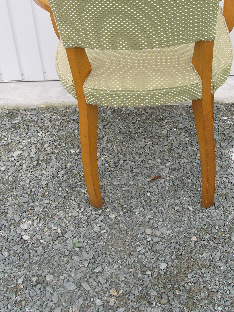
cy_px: 100
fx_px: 442
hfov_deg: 29.7
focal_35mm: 49
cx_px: 121
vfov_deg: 38.4
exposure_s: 1/125
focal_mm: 6
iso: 50
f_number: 4
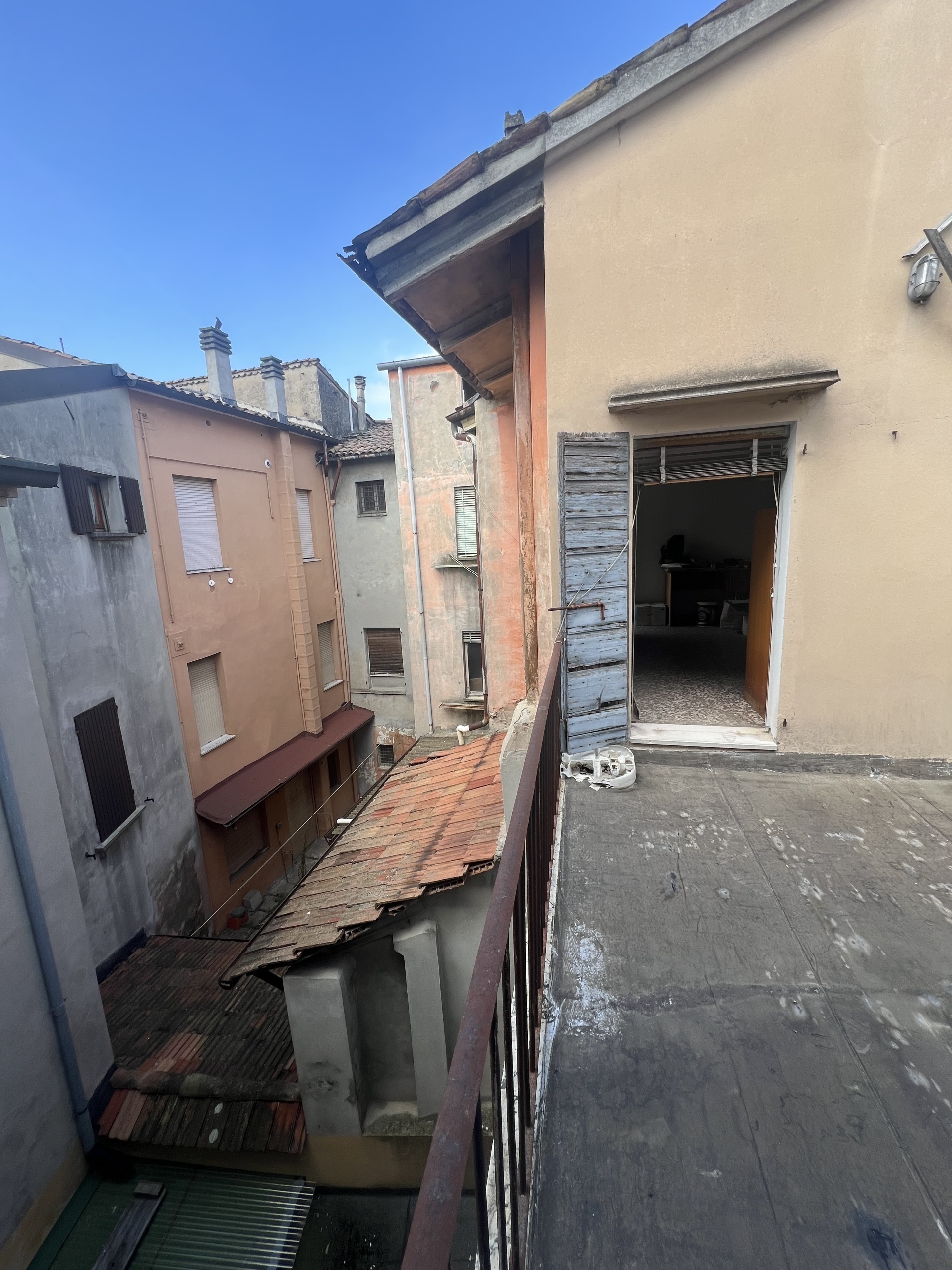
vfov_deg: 106.2
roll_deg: +2.5
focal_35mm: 13
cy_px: 635
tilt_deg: -10.6
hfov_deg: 89.9
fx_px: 477
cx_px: 476
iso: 32
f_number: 1.8
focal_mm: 1.57
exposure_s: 1/344
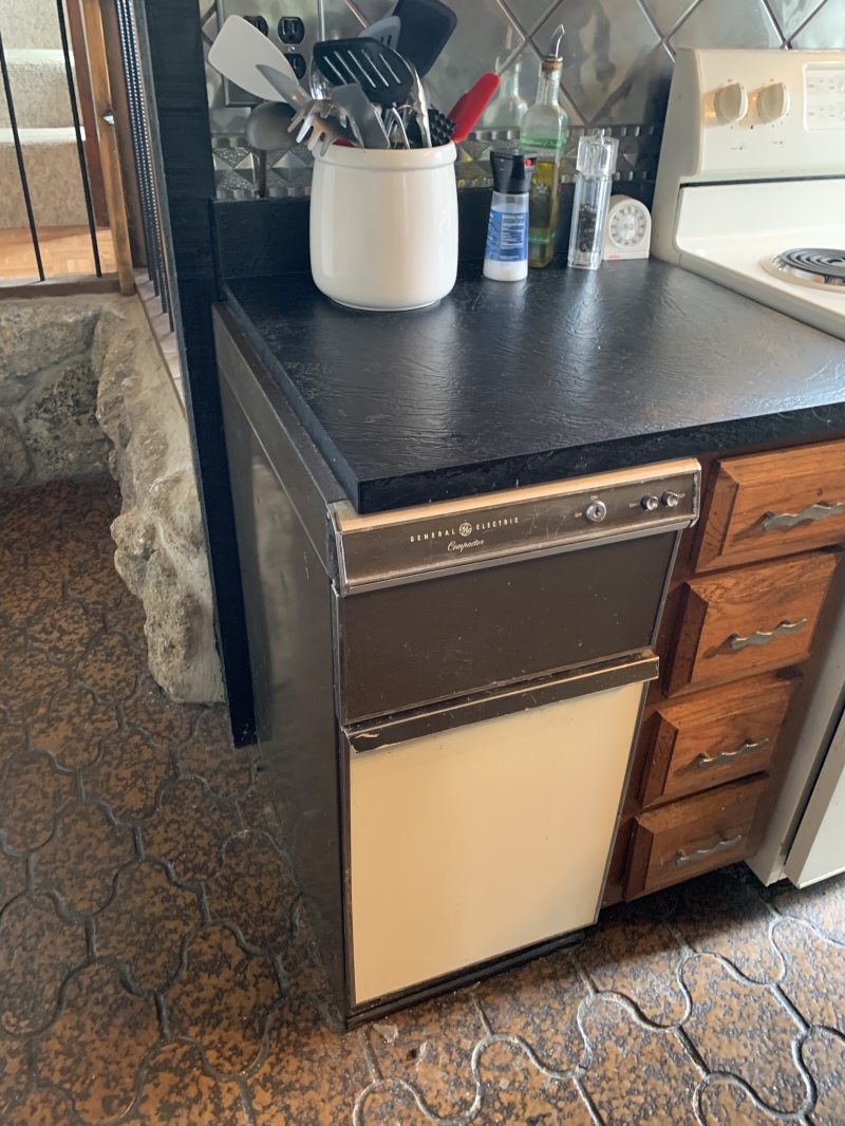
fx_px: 846
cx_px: 422
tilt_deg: -31.1
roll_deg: -0.7
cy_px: 563
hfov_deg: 53.1
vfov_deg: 67.3
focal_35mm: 26
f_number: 1.8
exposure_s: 1/40
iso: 320
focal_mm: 4.25
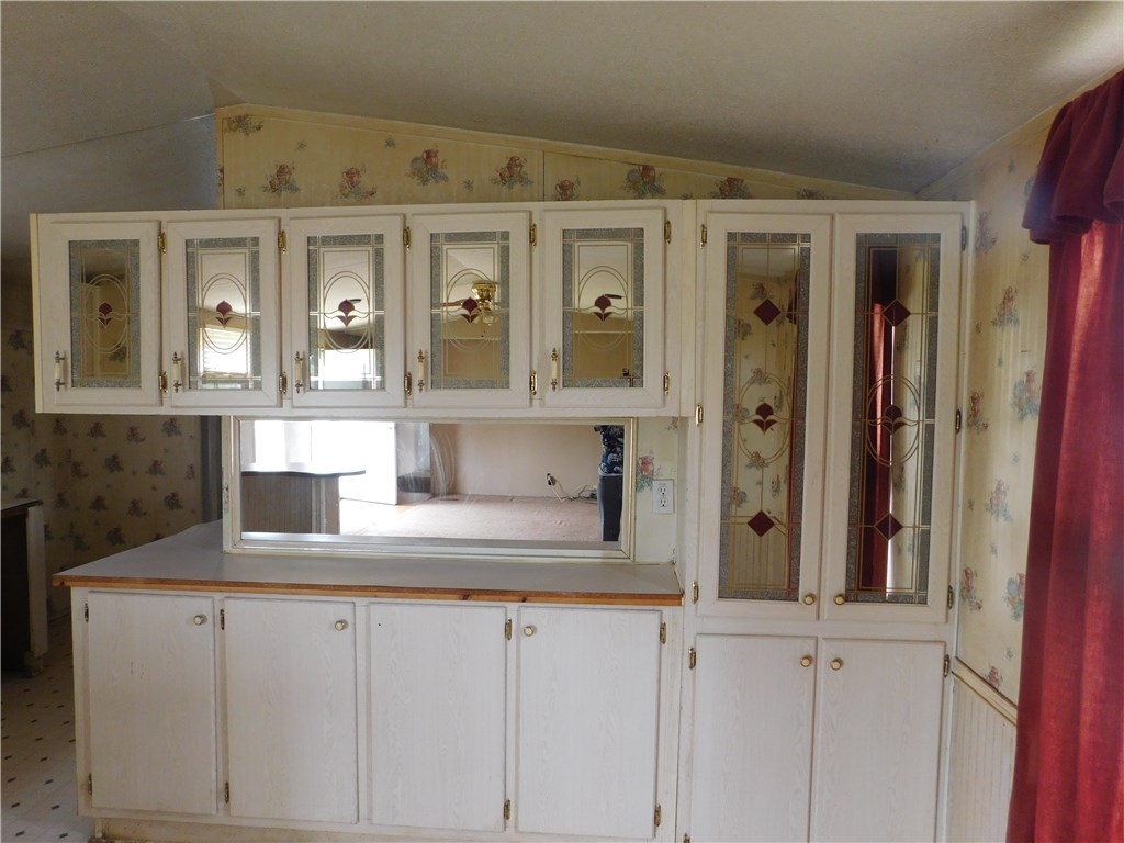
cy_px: 422
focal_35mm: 23
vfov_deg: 58.9
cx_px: 562
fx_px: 747
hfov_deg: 73.9
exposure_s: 1/30
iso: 200
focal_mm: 4
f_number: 3
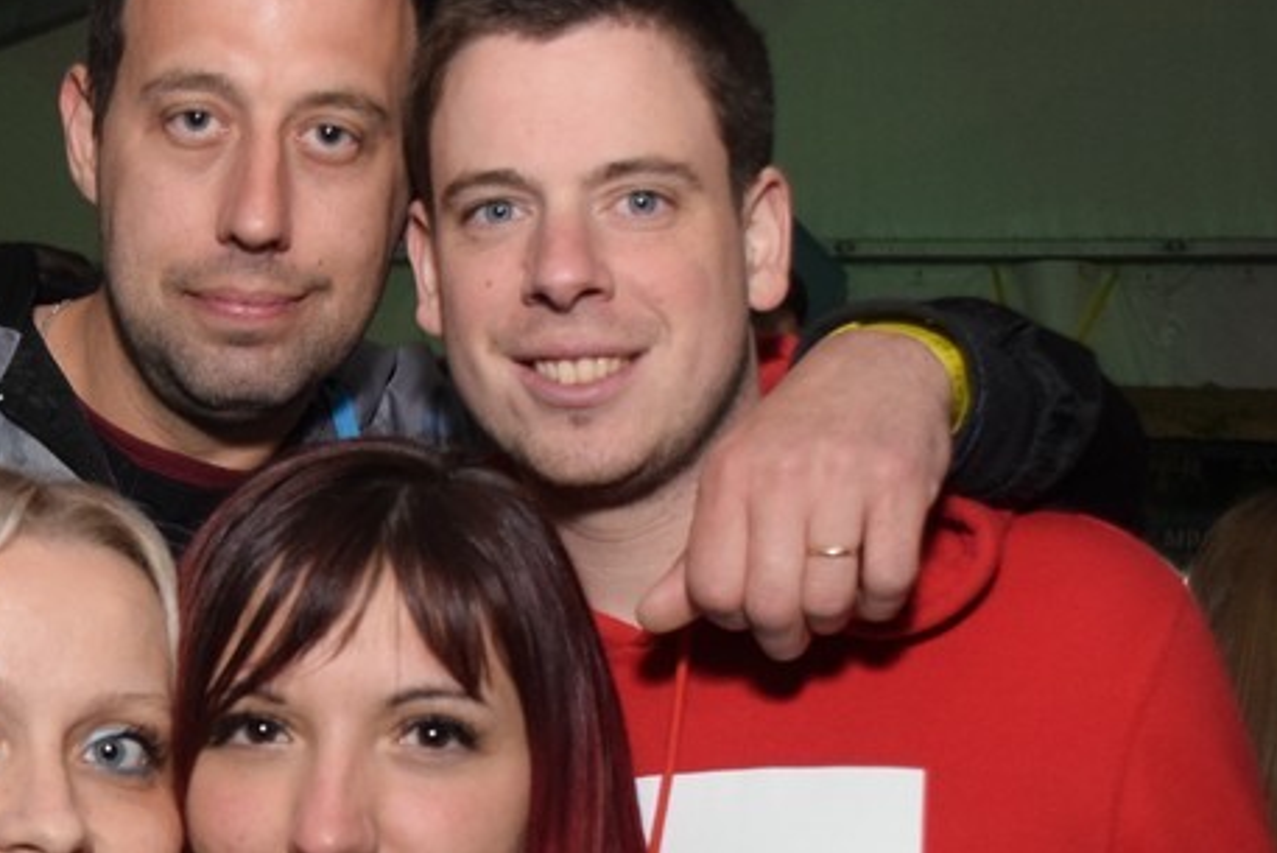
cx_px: 211
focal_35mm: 73
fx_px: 2590
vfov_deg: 18.5
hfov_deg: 27.0
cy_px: 724
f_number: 3.8
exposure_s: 1/40
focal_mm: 22
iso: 1600
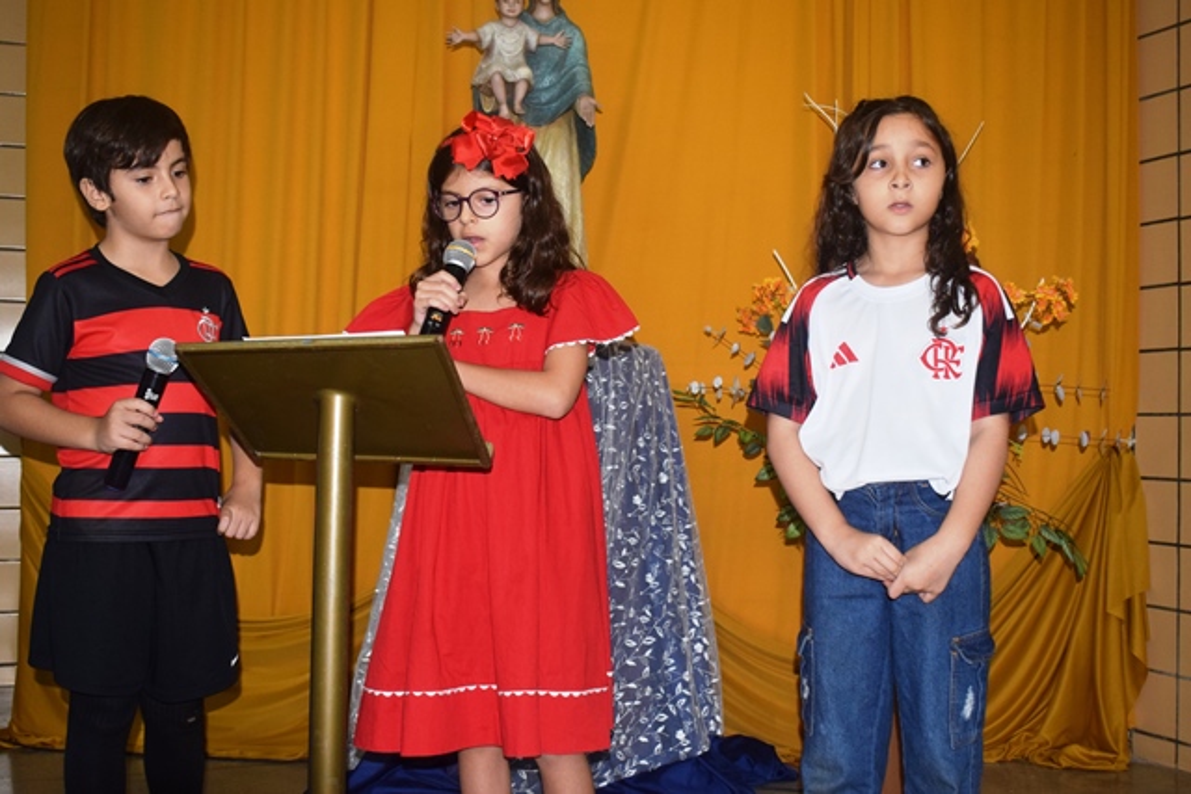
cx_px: 596
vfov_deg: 29.9
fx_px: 1489
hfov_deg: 43.6
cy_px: 397
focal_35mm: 45
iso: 800
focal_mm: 30
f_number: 5
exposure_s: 1/60
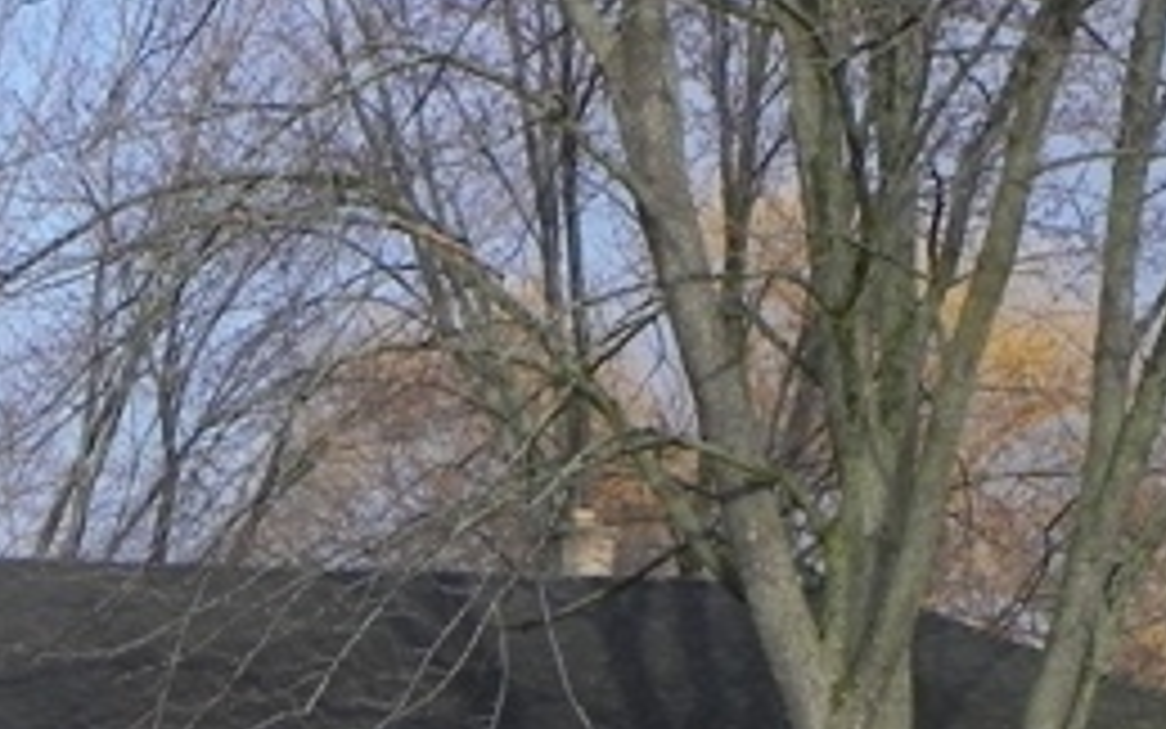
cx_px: 54
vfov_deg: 7.2
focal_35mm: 182
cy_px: 688
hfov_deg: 11.4
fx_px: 5785
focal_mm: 10.3
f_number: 7.1
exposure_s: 1/326
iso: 160
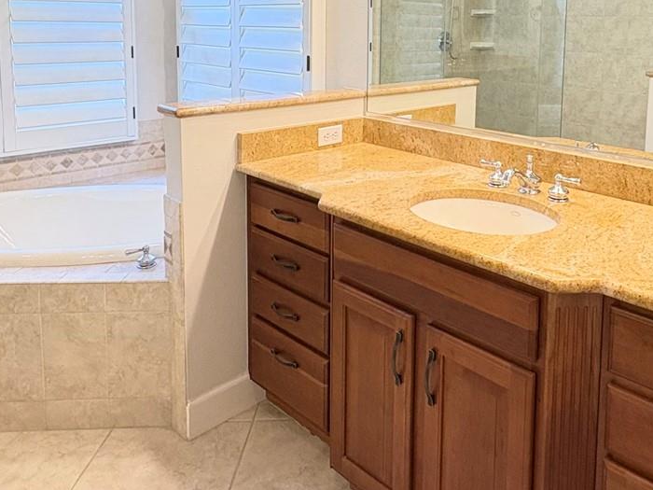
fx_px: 604
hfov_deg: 55.5
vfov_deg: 41.8
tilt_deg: -6.5
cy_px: 81
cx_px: 440
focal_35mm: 32
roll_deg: -0.2
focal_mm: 2.22
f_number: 2.2
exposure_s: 1/120
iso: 400
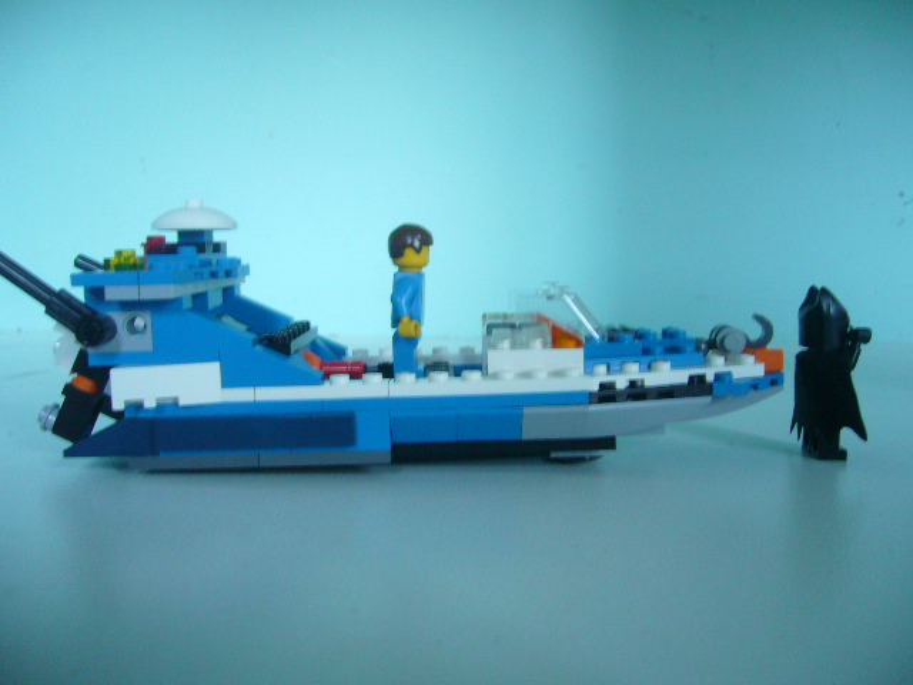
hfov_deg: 52.6
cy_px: 342
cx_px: 456
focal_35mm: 35
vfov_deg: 40.7
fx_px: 923
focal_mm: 5.8
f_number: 2.8
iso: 160
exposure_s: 1/13
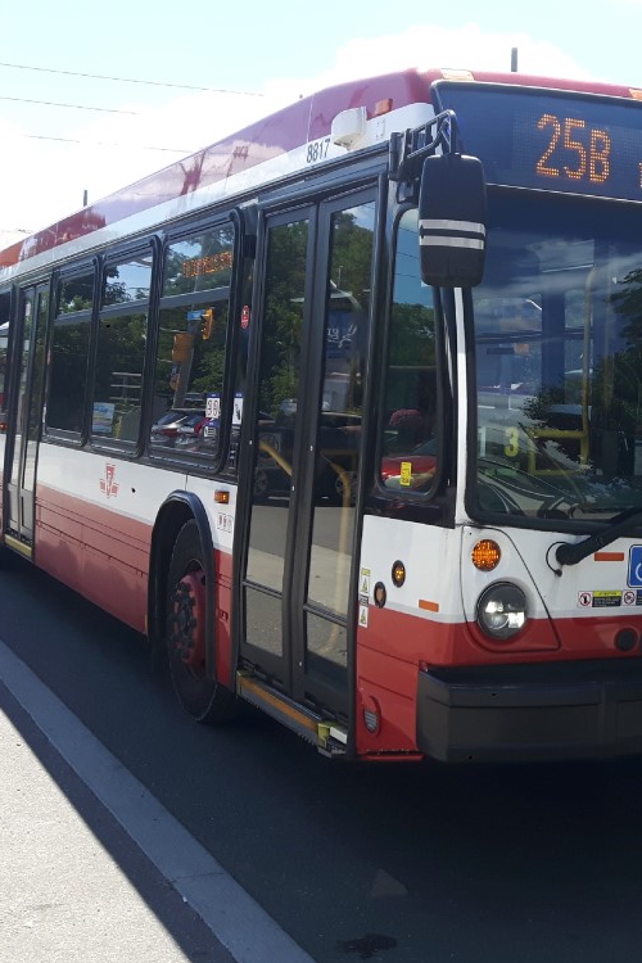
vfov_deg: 44.5
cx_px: 501
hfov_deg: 29.9
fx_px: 1177
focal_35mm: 44
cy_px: 488
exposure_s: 1/620
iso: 40
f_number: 1.9
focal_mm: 3.7
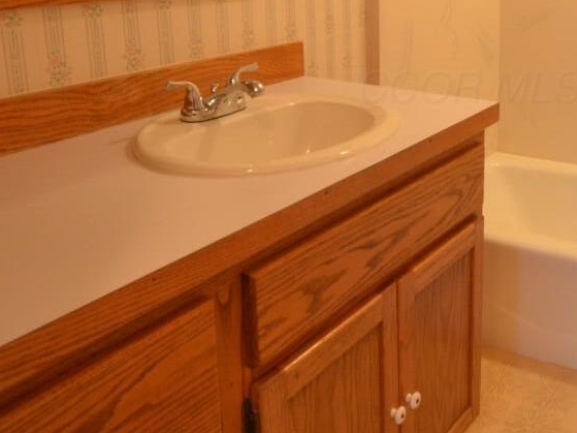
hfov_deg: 42.6
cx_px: 469
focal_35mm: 42
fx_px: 700
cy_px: 86
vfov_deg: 33.3
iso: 400
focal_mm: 10
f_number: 3.5
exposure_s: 1/20
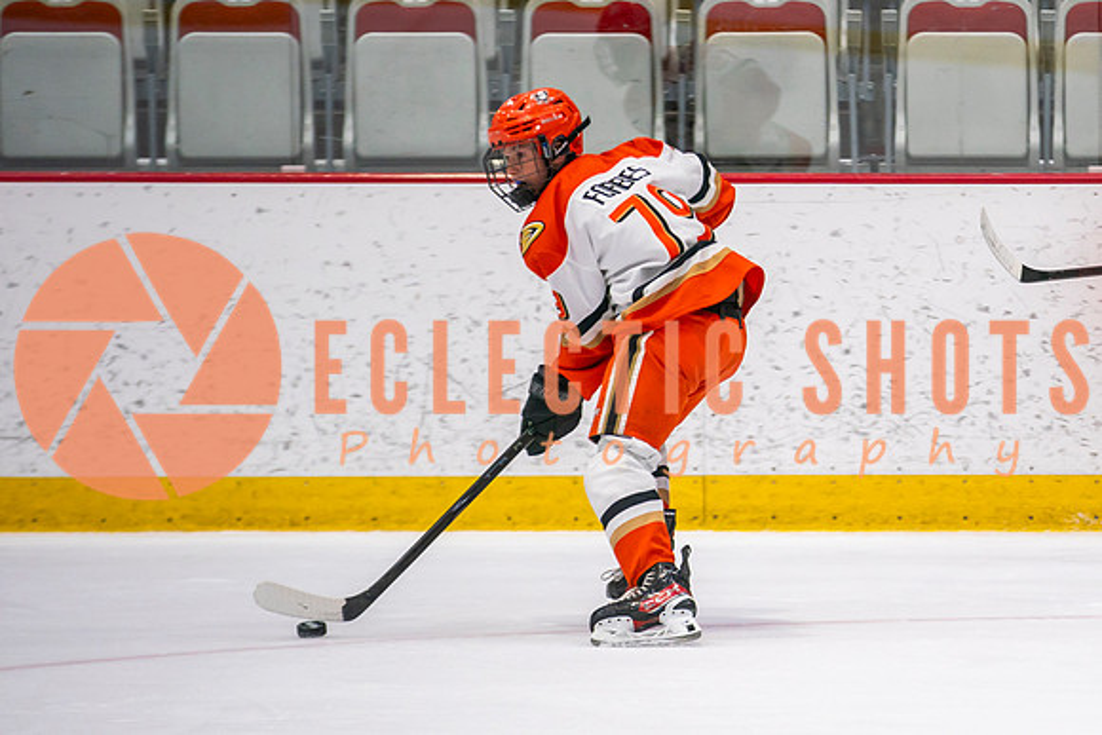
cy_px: 439
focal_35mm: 331
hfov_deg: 6.2
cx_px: 996
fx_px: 10139
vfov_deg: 4.2
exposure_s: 1/640
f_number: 2.8
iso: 800
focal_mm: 180
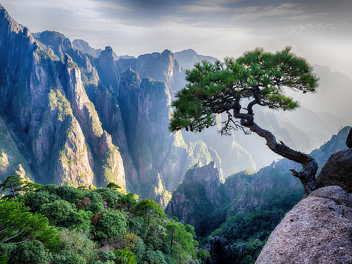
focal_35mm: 19
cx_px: 176
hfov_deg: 84.7
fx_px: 193
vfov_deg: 68.7
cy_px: 132
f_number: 11
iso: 400
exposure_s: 1/50
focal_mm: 23.4
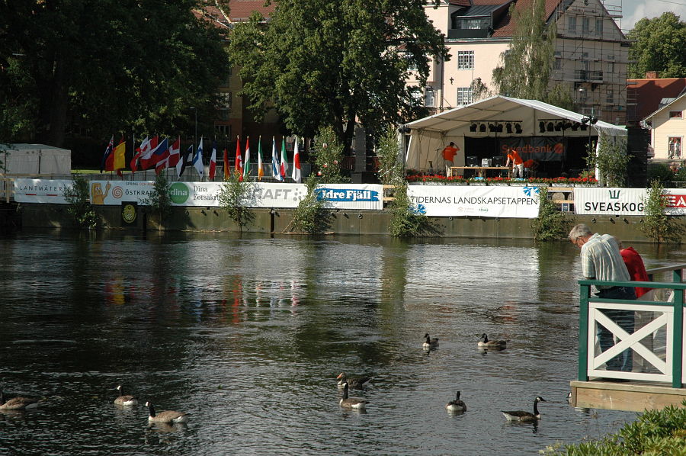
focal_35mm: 105
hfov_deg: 19.5
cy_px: 228
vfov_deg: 13.0
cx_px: 343
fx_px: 1999
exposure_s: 1/500
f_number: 11
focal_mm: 70
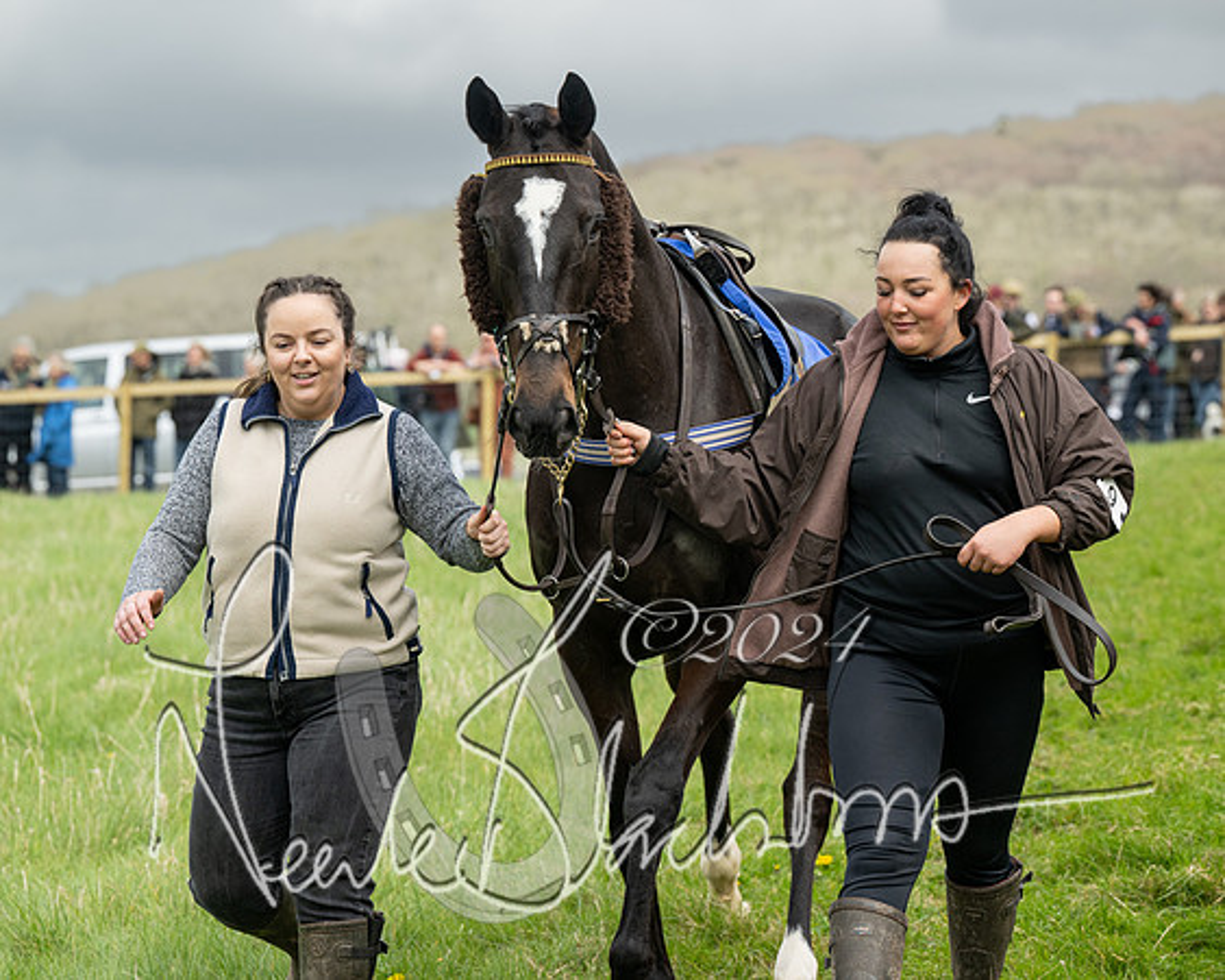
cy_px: 445
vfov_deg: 11.9
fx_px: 4681
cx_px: 479
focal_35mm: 129
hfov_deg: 14.9
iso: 400
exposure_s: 1/1250
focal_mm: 105
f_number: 5
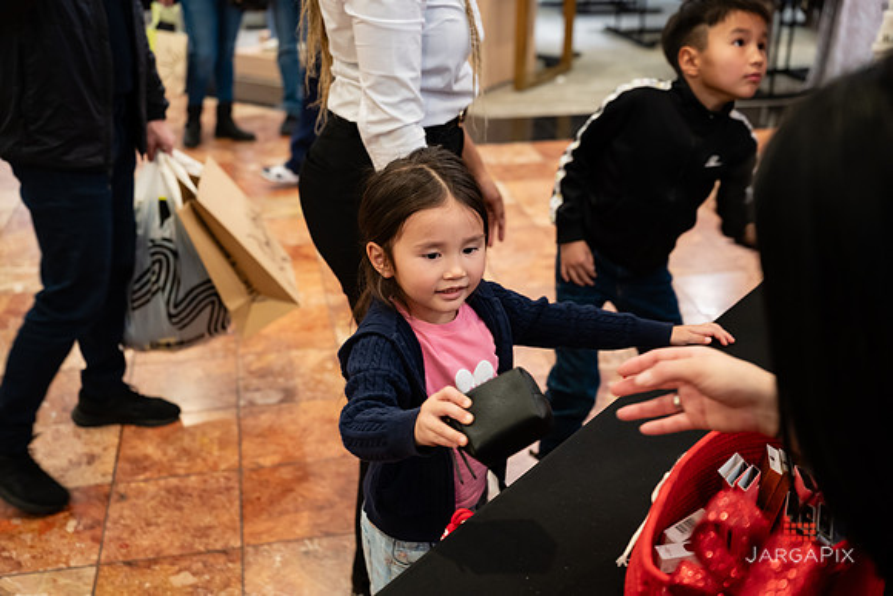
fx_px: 944
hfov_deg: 50.6
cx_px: 446
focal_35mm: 38
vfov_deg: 35.0
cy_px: 298
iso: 1000
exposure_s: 1/125
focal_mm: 38
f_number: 3.2
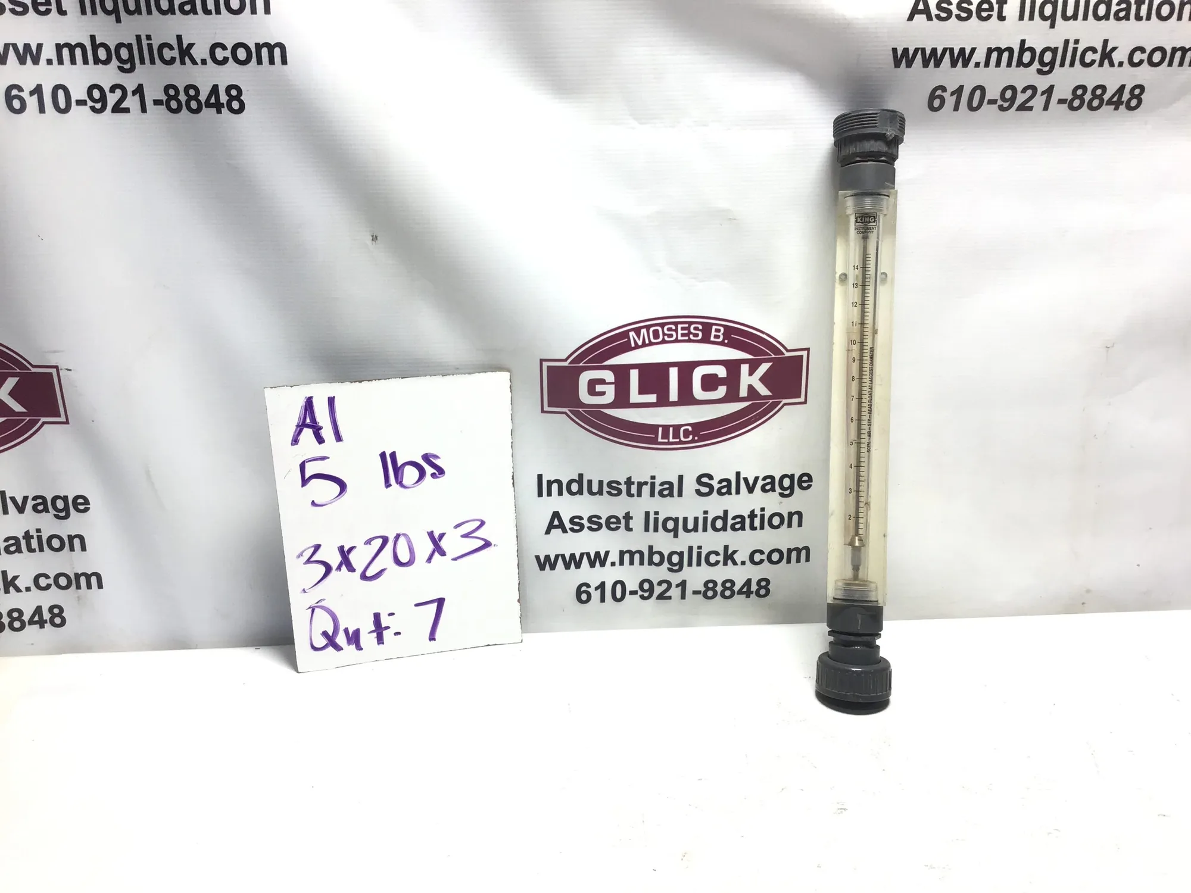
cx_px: 596
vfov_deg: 45.4
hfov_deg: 58.4
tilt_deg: -17.7
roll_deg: +0.8
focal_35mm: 31
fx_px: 1067
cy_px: 446
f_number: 2.4
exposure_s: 1/120
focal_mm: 3.3
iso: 25
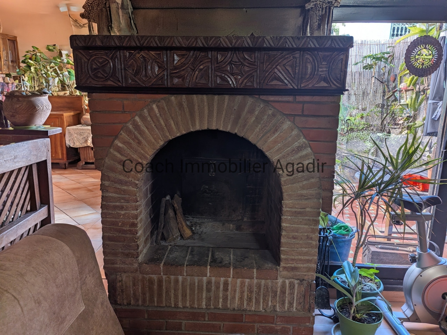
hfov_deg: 71.6
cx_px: 224
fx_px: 310
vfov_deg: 56.8
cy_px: 168
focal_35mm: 24
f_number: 1.85
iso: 39
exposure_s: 1/50
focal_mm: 6.81
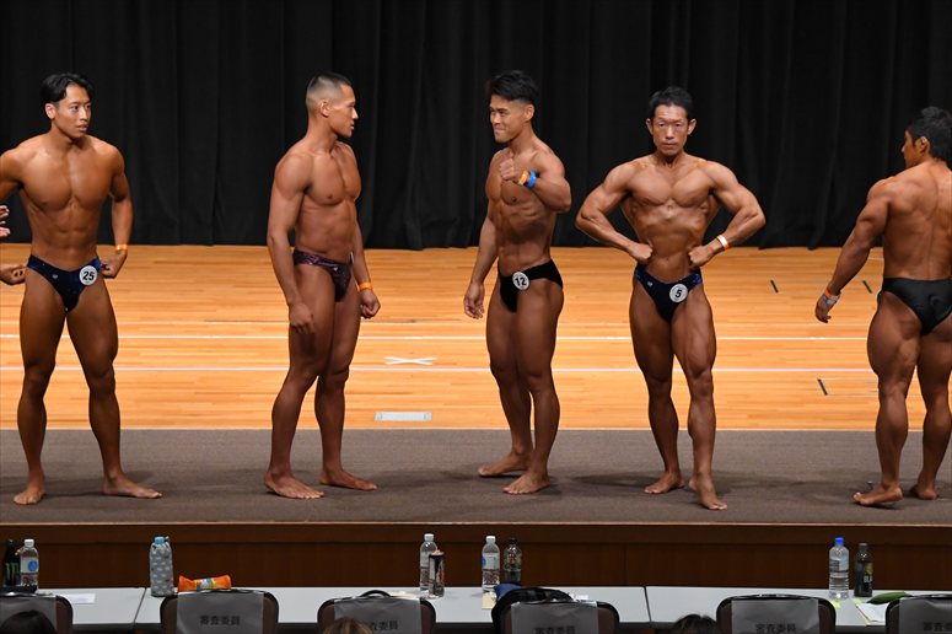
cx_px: 476
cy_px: 317
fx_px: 4599
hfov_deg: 11.8
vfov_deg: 7.9
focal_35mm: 174
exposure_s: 1/400
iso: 4000
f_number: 5.6
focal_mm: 116
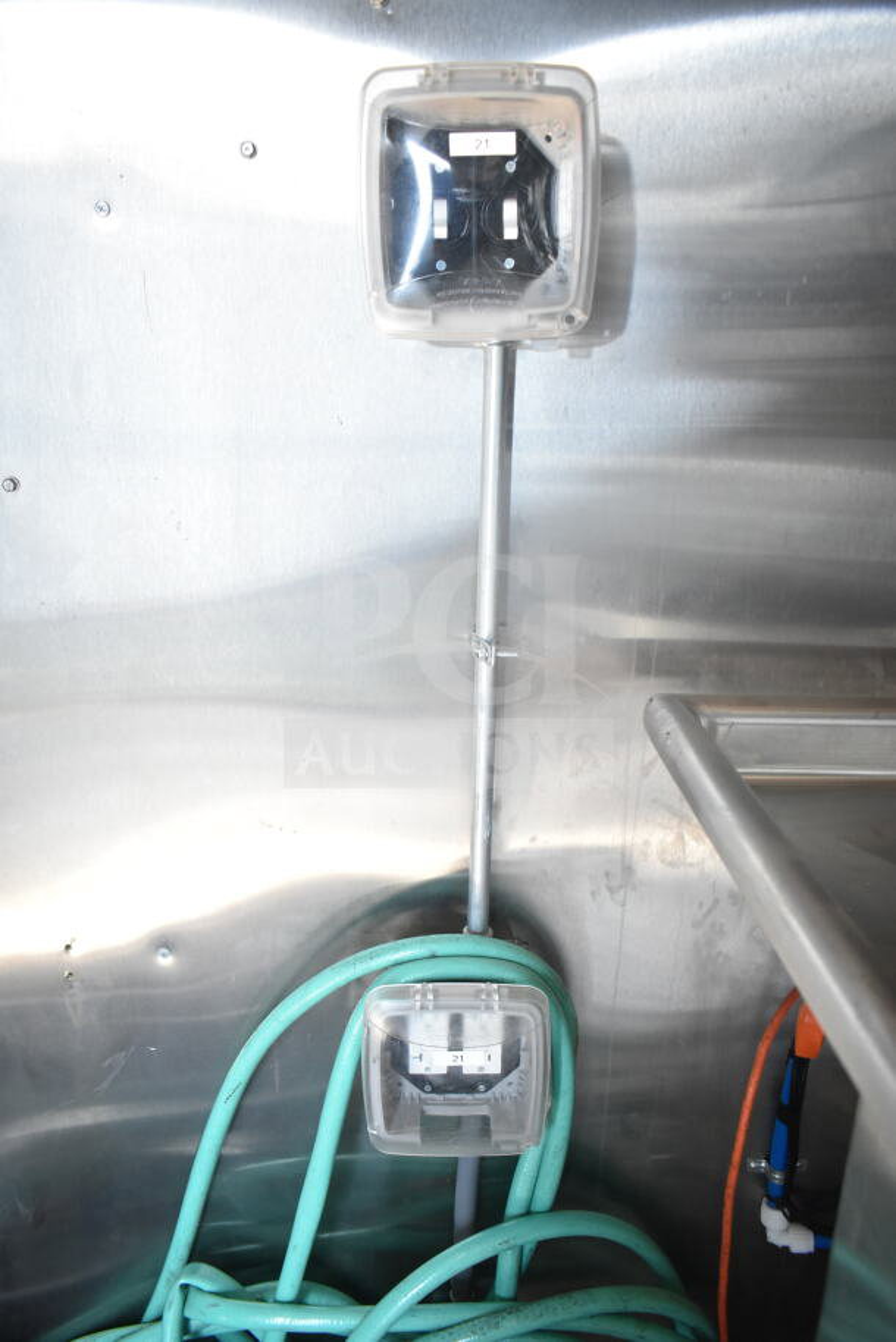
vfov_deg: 67.4
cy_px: 671
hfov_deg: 48.0
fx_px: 1007
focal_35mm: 27
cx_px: 448
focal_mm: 18
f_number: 3.5
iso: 1600
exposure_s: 1/40
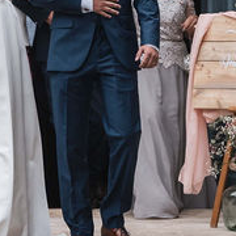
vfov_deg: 5.2
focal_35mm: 339
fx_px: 2615
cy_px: -27
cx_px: 16
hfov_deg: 5.2
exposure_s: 1/1000
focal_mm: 70
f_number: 2.8
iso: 400
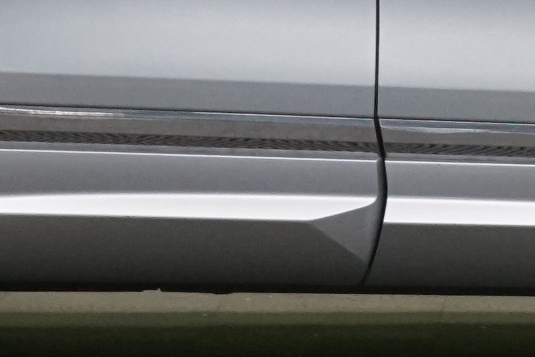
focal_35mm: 292
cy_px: -219
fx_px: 4338
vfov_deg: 4.7
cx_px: 574
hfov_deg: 7.0
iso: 2000
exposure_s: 1/25
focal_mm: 42
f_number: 9
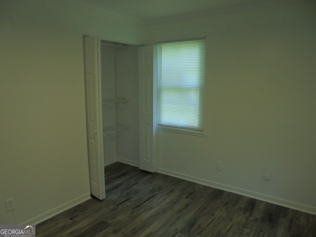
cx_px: 158
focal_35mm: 26
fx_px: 237
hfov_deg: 67.3
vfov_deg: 53.1
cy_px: 118
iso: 100
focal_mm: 4.6
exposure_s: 1/30
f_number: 3.5
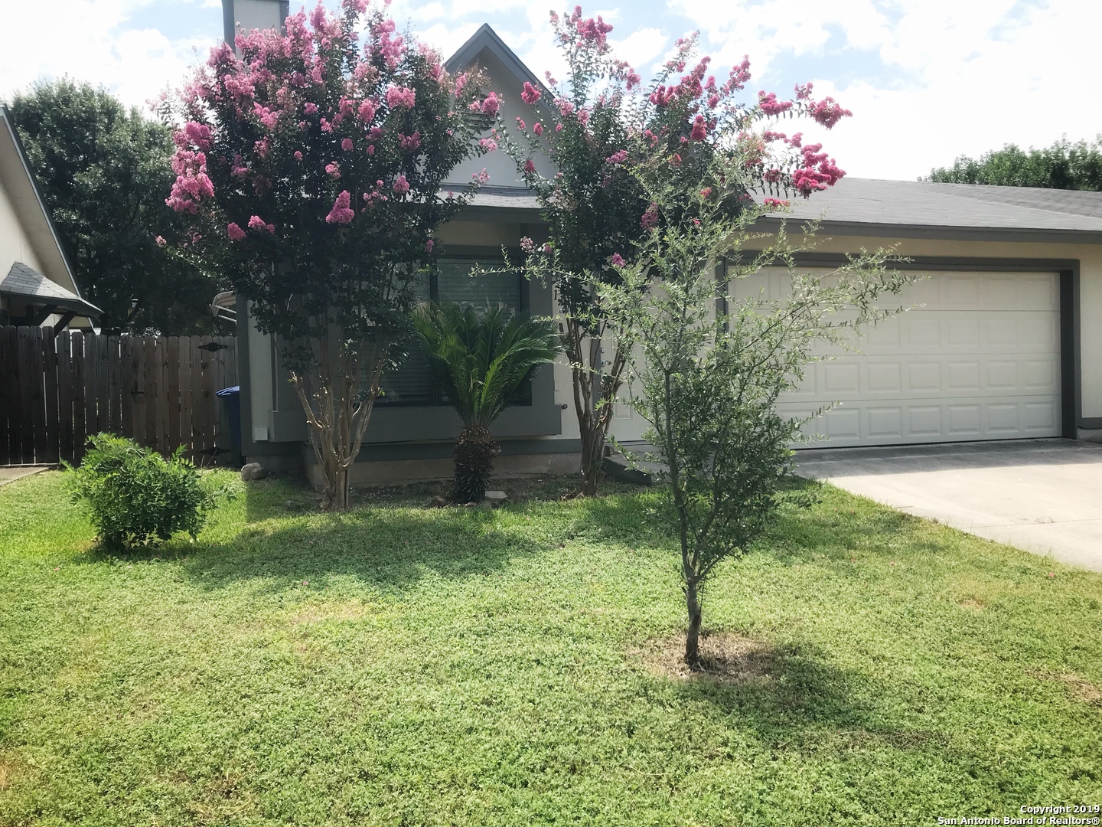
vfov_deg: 49.7
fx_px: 891
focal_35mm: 28
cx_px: 551
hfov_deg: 63.4
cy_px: 414
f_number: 1.8
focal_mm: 3.99
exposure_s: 1/1650
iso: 20
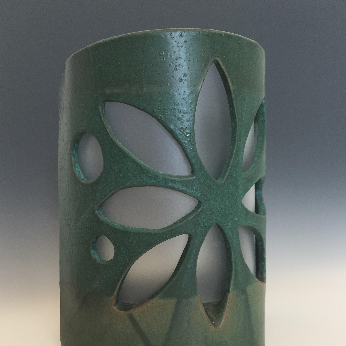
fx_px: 396
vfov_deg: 46.7
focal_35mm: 35
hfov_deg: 47.2
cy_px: 221
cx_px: 173
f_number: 2.2
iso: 50
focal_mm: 4.15
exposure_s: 1/30
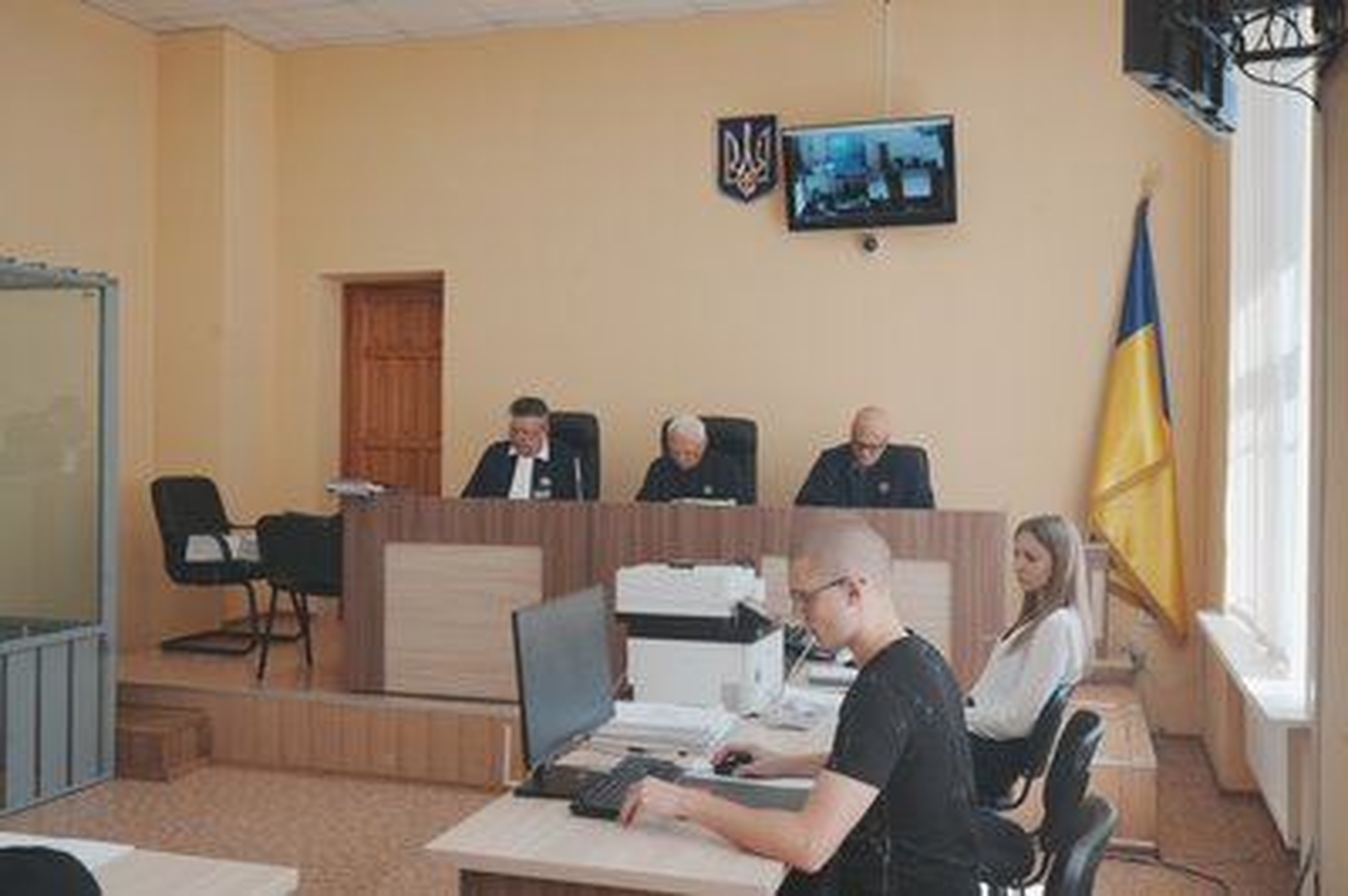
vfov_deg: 37.8
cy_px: 448
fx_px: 1309
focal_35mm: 35
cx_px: 674
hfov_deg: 54.5
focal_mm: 35
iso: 800
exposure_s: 1/250
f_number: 6.3
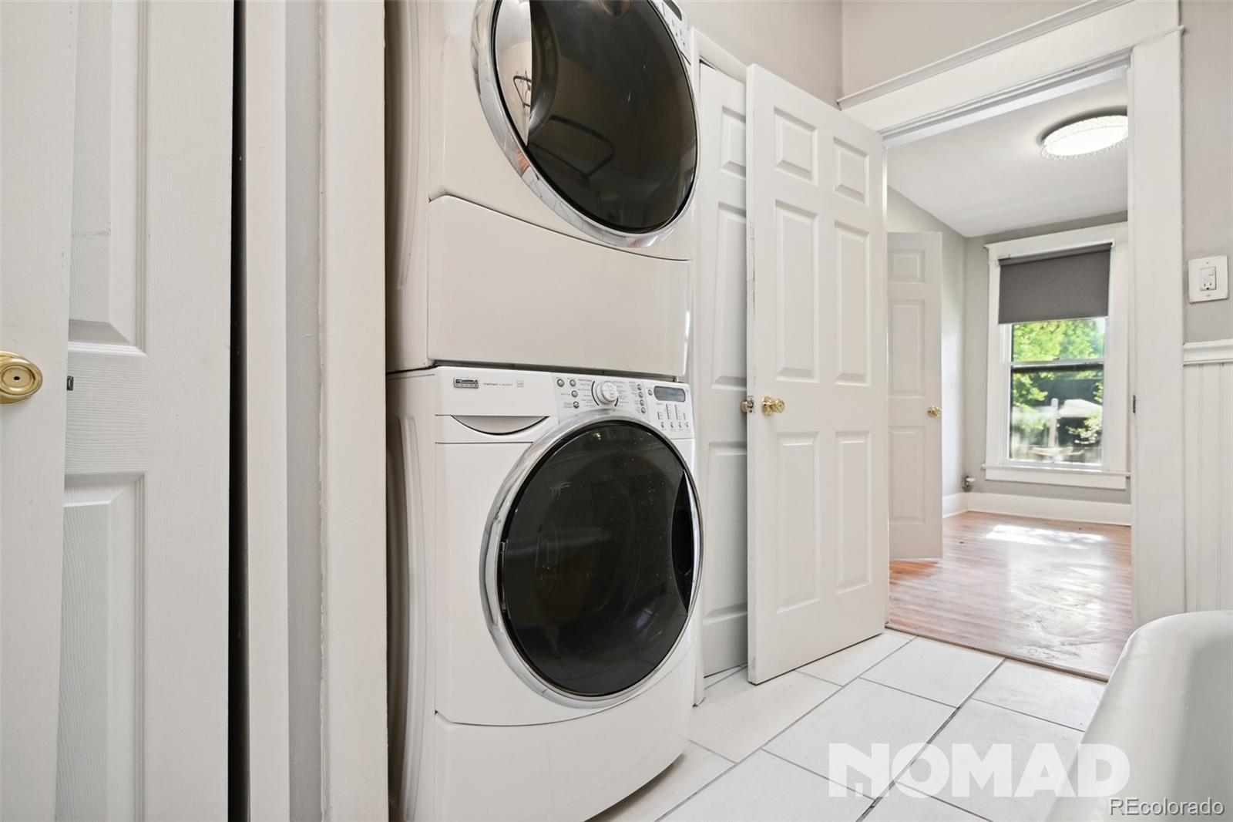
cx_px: 616
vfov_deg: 68.9
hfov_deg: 91.6
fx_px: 599
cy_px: 411
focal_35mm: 18
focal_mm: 17.5
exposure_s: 1/40
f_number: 4.5
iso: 400
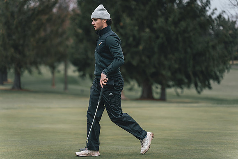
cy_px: 79
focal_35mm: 144
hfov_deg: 14.2
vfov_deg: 9.5
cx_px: 119
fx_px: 954
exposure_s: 1/3200
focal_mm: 139
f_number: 2.8
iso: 640
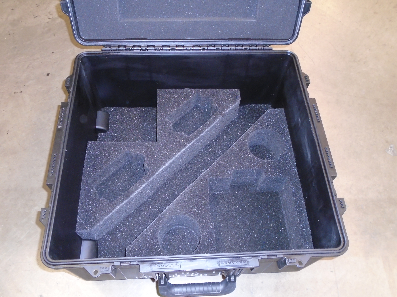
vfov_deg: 45.4
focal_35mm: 31
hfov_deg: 58.4
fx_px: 356
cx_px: 198
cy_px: 148
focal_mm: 5.5
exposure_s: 1/40
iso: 400
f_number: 3.5
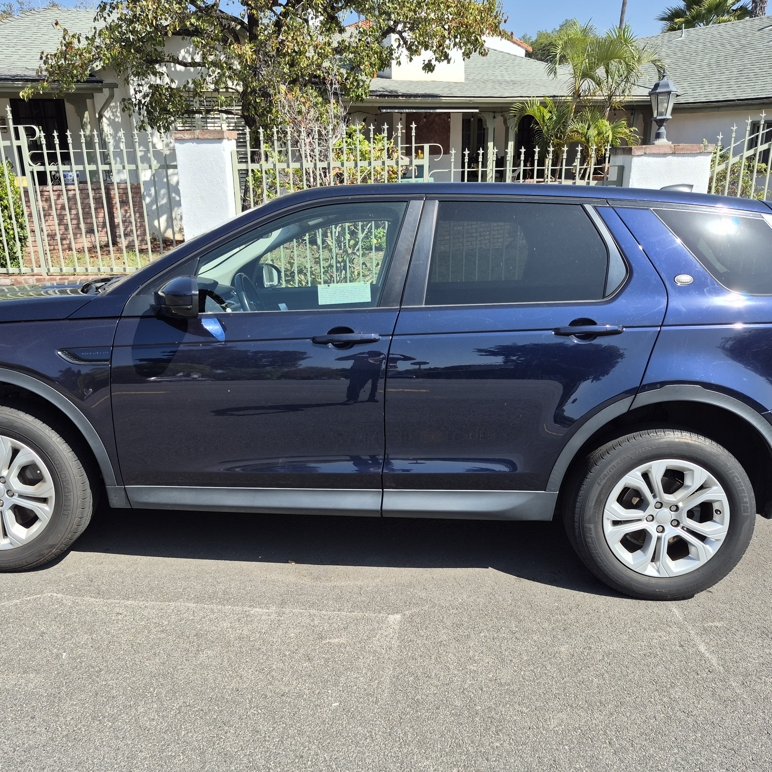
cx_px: 358
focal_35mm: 28
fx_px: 706
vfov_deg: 57.3
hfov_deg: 57.2
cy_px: 387
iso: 25
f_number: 1.8
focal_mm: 5.4
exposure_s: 1/1012
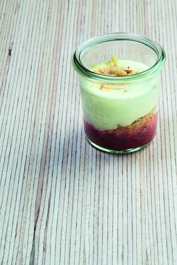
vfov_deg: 15.9
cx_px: 119
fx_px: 950
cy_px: 108
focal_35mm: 129
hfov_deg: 10.6
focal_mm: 85
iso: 400
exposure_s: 1/10
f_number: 16
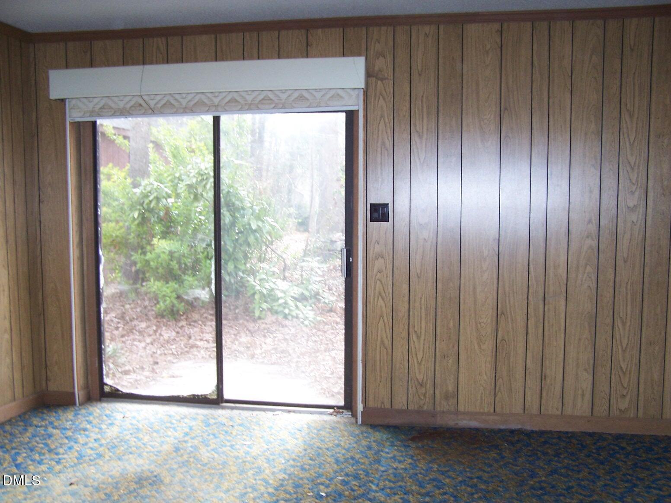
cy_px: 252
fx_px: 737
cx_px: 336
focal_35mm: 38
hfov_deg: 49.0
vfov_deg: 37.7
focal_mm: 6.3
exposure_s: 1/90
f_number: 2.8
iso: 140
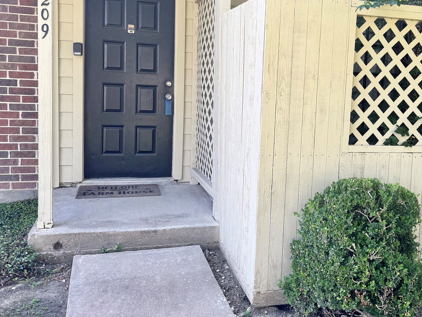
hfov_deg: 47.3
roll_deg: -2.5
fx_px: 475
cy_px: 129
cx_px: 274
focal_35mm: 39
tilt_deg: -5.5
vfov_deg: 36.7
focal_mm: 6.76
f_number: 1.78
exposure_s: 1/270
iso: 64
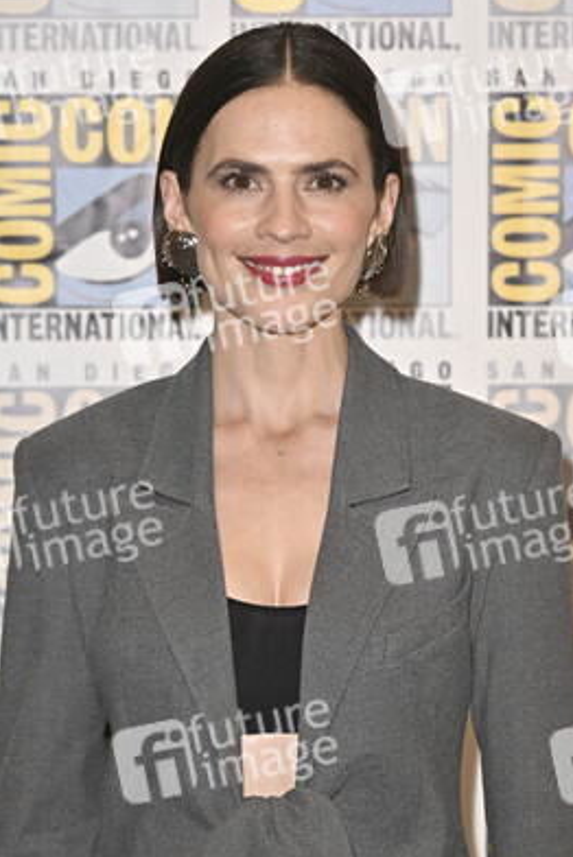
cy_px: 424
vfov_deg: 18.4
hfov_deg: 12.4
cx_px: 289
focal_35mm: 111
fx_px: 2645
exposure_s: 1/250
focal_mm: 109
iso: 2500
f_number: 5
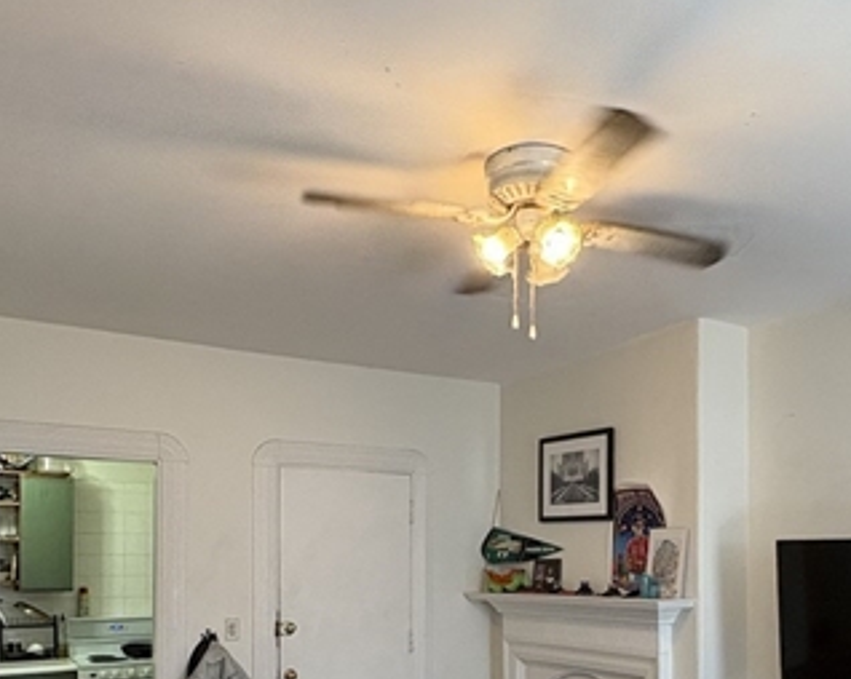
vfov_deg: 42.1
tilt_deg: +1.5
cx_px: 525
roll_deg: -0.2
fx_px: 831
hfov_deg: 53.7
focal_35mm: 33
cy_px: 564
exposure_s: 1/60
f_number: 2.2
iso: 320
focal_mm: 2.22
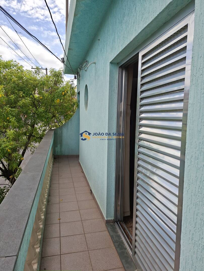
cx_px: 102
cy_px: 136
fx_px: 181
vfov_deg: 73.9
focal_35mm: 23
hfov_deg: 58.9
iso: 50
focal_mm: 5.54
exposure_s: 1/2809
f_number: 1.8
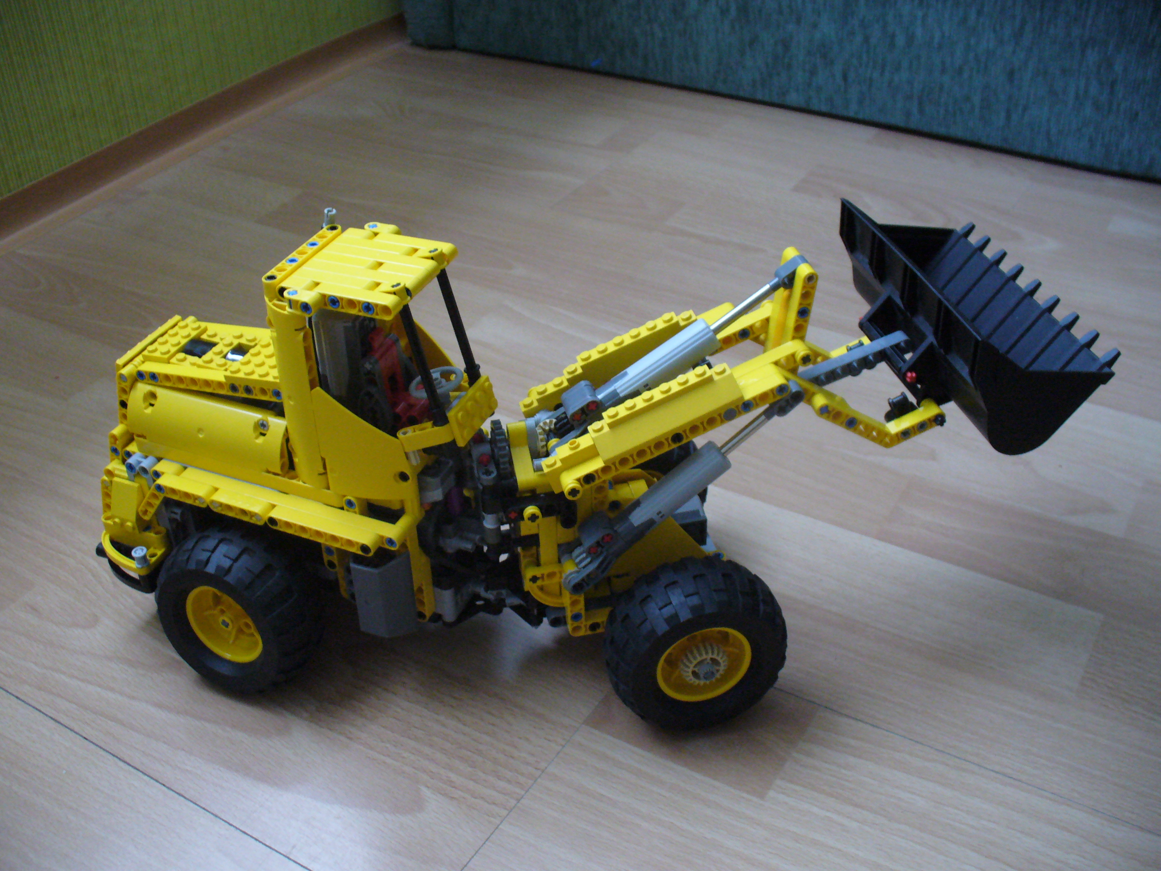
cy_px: 436
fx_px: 1241
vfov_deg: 38.7
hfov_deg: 50.1
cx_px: 580
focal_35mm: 37
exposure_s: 1/10
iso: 200
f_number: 2.8
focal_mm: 6.1
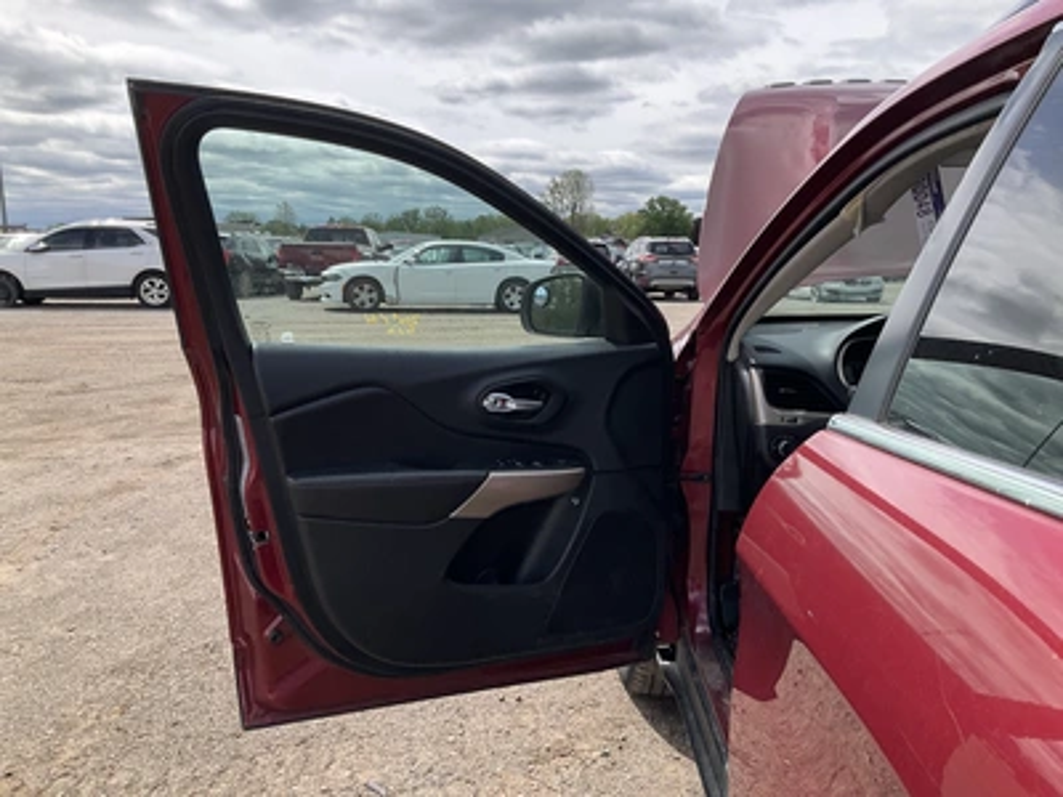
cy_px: 398
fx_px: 891
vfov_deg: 48.2
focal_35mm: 29
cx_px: 532
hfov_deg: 61.7
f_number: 1.8
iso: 25
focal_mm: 3
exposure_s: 1/1311
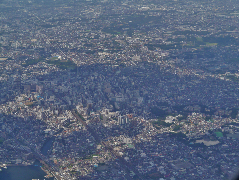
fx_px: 511
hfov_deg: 26.3
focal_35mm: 74
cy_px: 90
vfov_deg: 19.9
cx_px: 120
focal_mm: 37
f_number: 9
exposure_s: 1/250
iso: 160
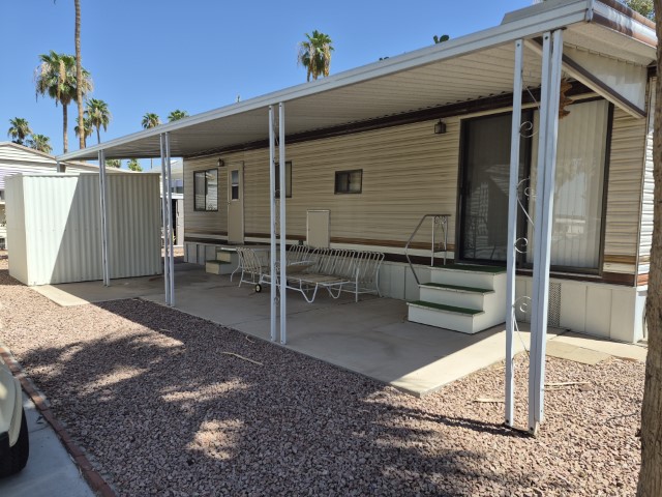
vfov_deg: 58.9
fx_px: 440
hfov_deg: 73.9
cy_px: 248
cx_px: 331
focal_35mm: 23
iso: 80
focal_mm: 5.4
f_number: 1.8
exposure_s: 1/4072
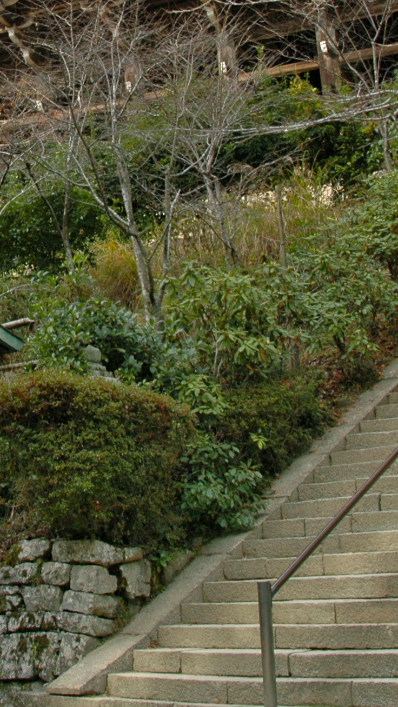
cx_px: 15
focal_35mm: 65
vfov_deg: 31.8
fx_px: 1219
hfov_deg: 18.1
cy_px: 179
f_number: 7.1
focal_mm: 18
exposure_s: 1/200
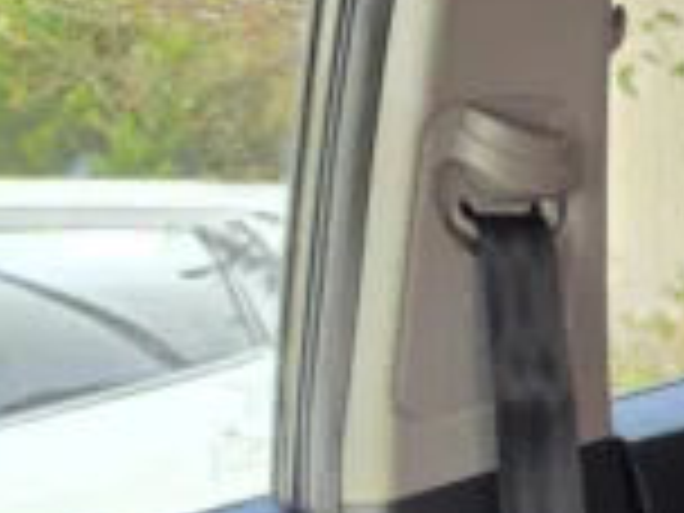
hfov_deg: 15.7
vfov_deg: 14.0
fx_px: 1917
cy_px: 832
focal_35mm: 97
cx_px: 1395
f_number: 1.4
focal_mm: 6.5
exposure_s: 1/359
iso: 32
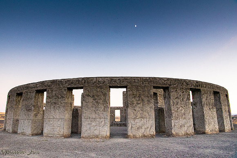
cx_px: 118
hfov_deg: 73.5
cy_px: 79
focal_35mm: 24
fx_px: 159
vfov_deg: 53.0
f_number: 16
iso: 4000
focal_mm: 24
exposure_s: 1/60
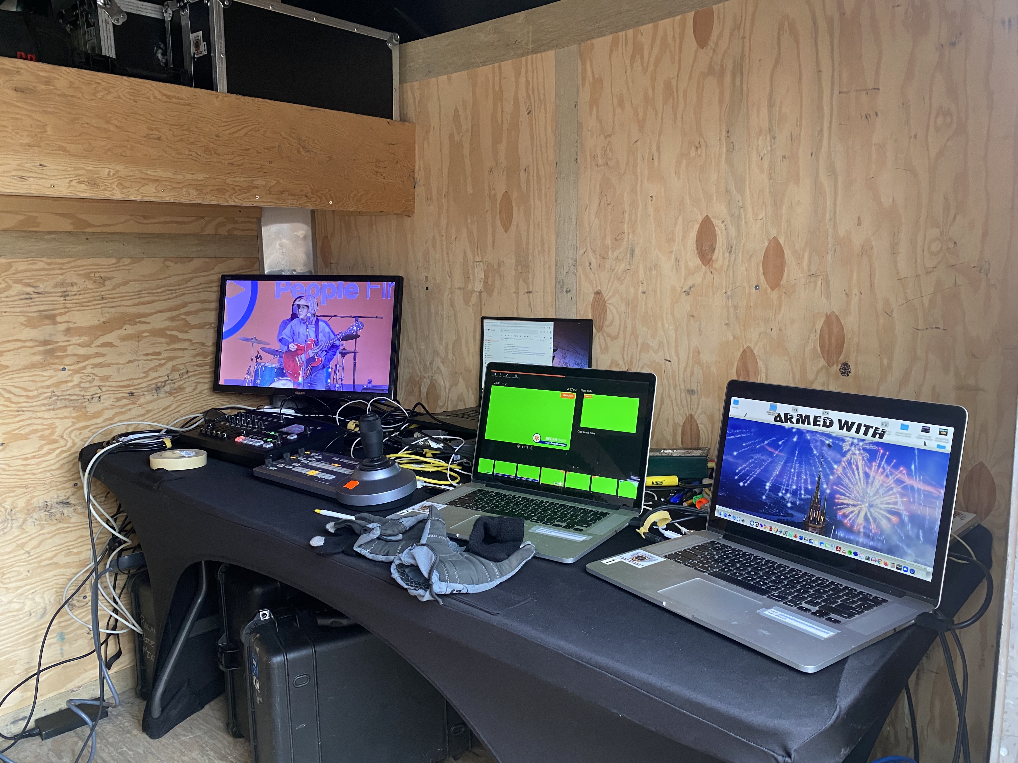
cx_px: 509
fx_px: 765
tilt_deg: -8.9
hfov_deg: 67.3
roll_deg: +0.5
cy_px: 382
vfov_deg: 53.1
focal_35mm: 26
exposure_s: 1/60
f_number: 1.8
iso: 250
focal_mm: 4.25
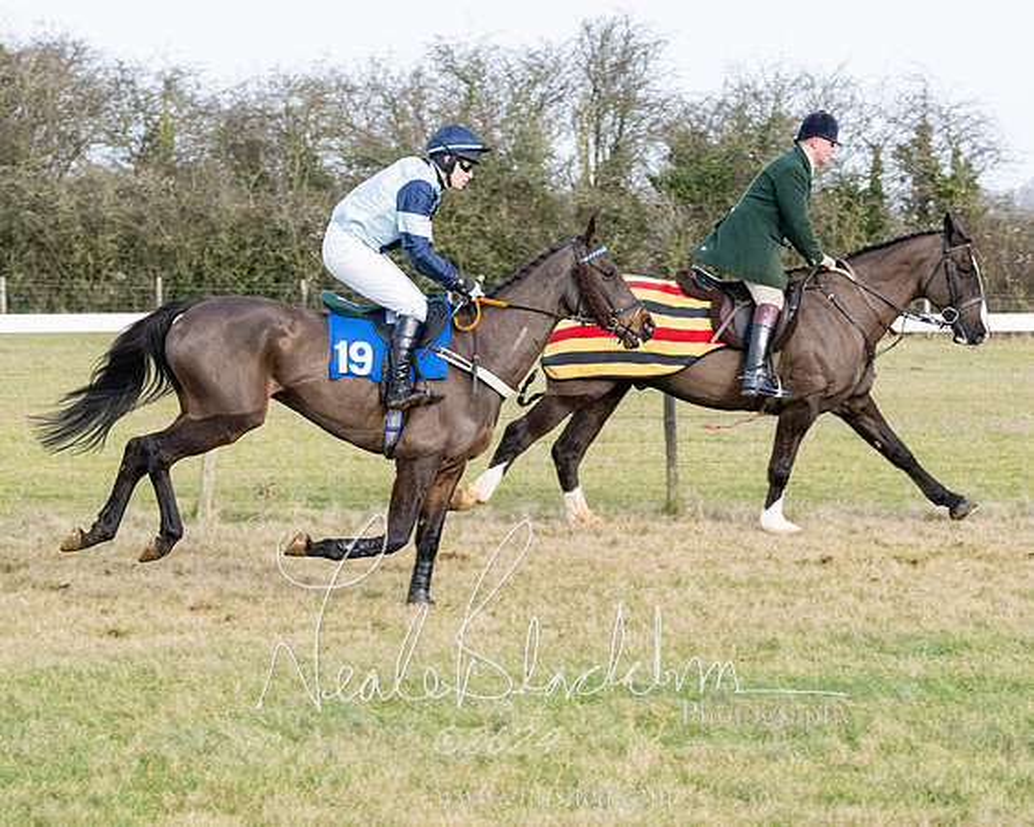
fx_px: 4468
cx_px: 504
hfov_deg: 13.2
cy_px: 489
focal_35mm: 146
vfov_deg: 10.6
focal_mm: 70
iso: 400
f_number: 5
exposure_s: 1/1000
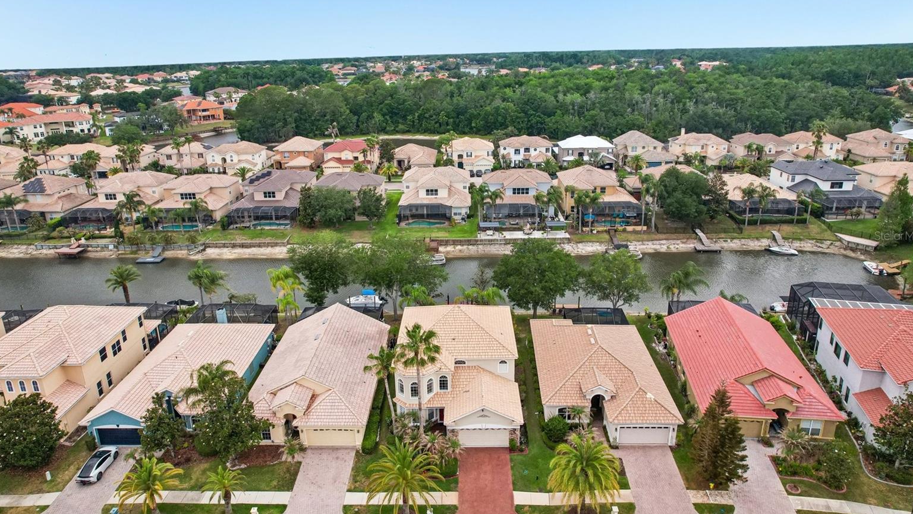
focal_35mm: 24
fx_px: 581
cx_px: 452
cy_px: 236
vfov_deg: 47.6
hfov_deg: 76.3
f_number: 2.8
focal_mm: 8.4
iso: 400
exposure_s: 1/1250
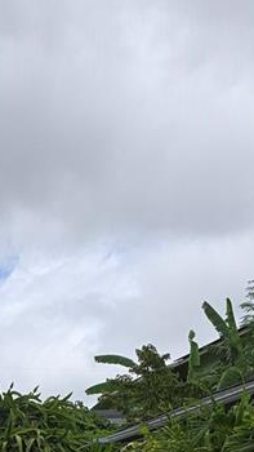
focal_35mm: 86
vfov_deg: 20.7
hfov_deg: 12.9
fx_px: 1029
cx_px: -181
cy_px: 697
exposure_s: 1/907
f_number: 1.7
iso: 12
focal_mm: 6.3
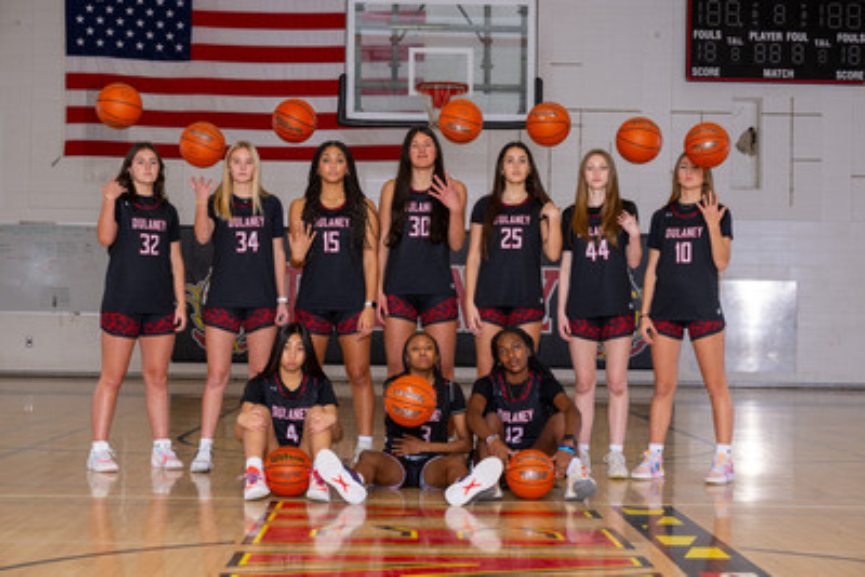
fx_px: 1682
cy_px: 288
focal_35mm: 70
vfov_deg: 19.5
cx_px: 432
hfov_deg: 28.8
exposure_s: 1/100
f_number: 5
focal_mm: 70
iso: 200
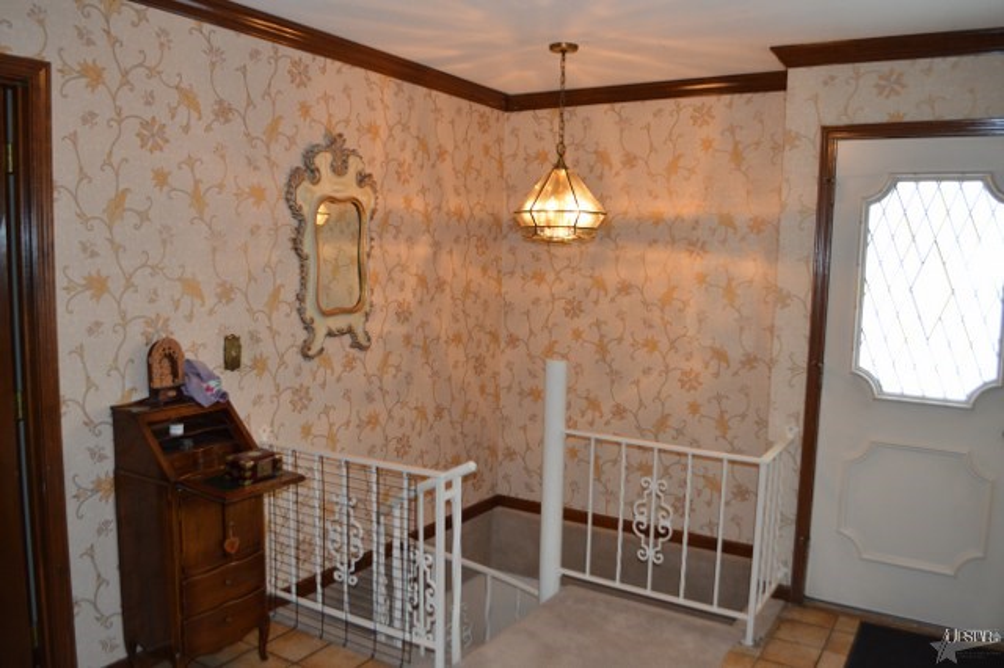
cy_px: 334
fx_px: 753
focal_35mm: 27
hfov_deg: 67.4
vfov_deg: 47.9
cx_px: 502
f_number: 3.5
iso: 800
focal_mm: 18
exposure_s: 1/60
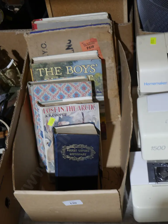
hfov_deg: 24.4
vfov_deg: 32.2
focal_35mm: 60
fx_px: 388
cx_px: 84
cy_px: 112
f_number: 5.4
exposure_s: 1/60
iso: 1000
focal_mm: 30
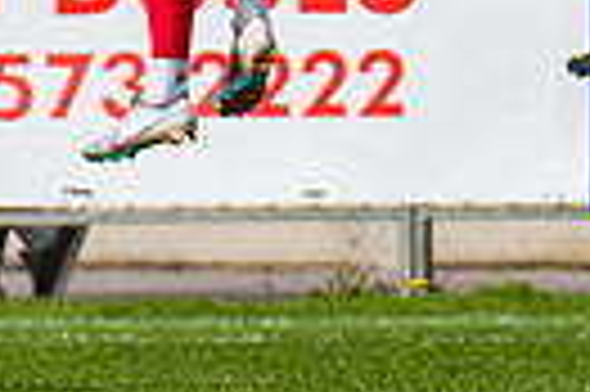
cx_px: 769
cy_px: -41
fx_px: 51806
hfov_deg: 0.7
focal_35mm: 3165
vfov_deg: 0.4
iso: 200
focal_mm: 300
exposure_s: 1/2000
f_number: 4
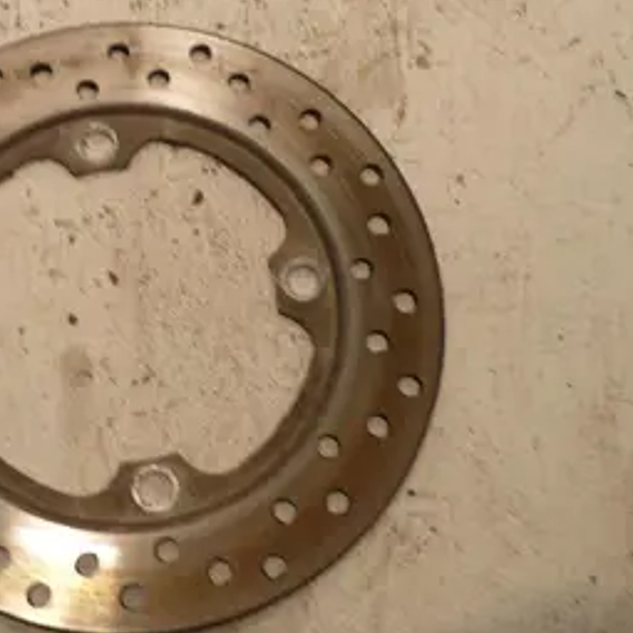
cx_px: 129
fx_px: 1138
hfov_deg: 30.4
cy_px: 288
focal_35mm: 55
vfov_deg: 31.1
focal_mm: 5.5
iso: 80
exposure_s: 1/40
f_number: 2.8
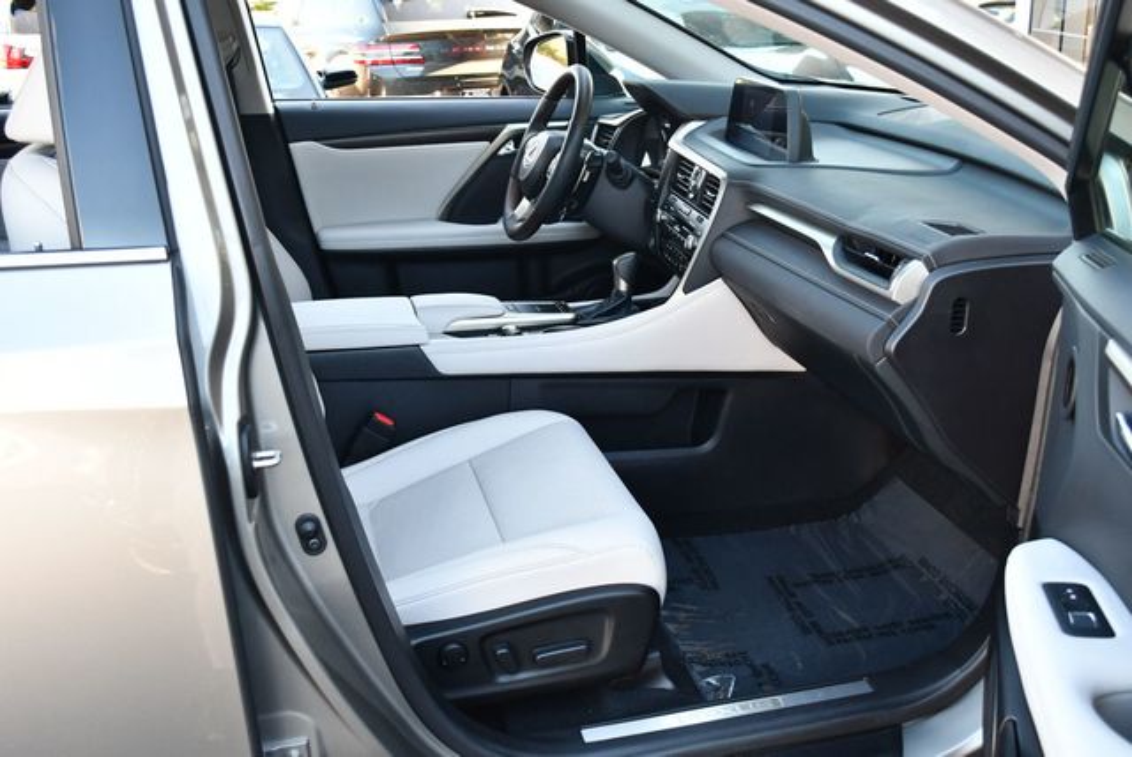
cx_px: 566
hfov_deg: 53.1
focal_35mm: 36
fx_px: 1133
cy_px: 378
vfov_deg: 36.9
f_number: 3.5
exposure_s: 1/250
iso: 800
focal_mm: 18
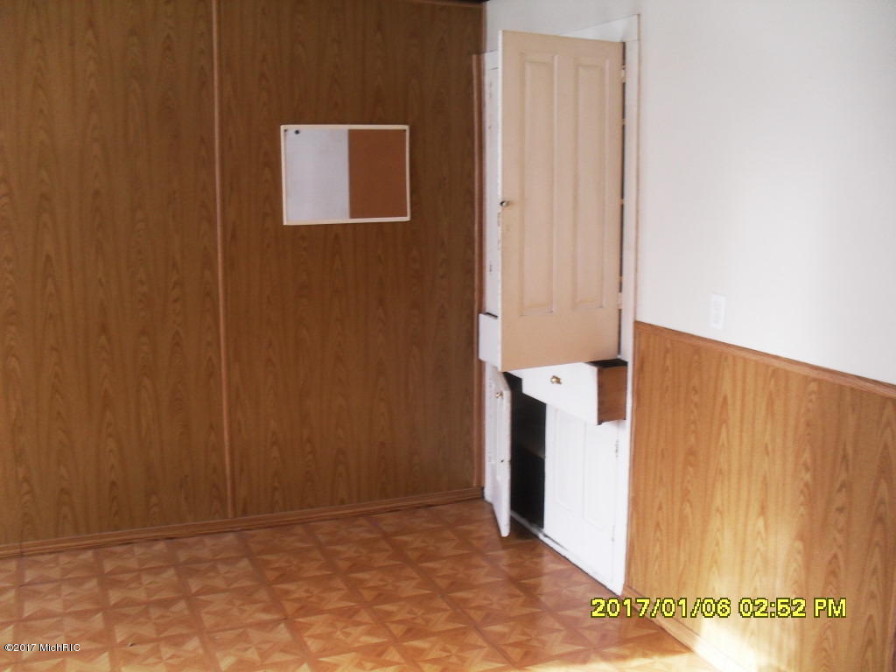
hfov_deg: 52.6
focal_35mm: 35
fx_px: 906
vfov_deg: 40.7
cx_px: 448
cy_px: 336
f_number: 3.2
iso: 160
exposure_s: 1/45
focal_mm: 6.3
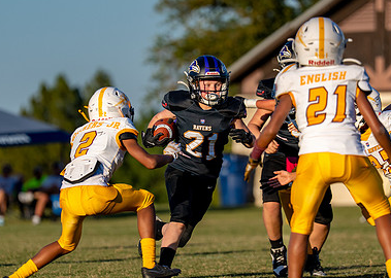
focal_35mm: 399
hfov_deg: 5.1
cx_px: 213
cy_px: 158
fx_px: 4427
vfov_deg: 3.6
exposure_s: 1/2500
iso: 160
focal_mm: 176
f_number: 2.8
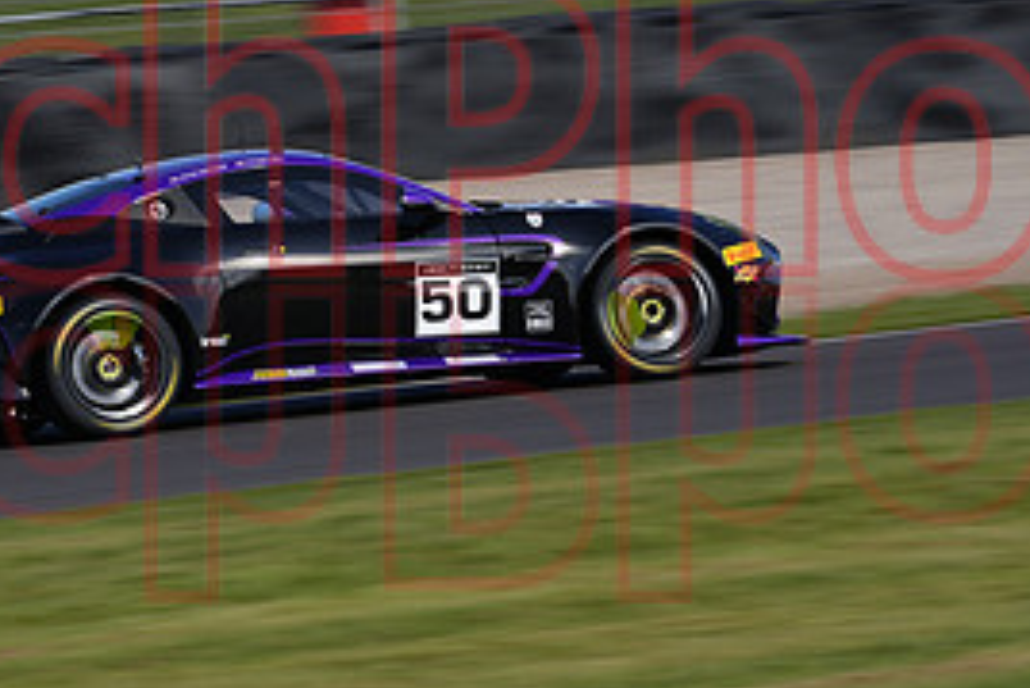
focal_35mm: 433
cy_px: 279
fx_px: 12395
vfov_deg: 3.2
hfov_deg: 4.8
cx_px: 331
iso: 125
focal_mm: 200
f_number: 11
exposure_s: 1/200
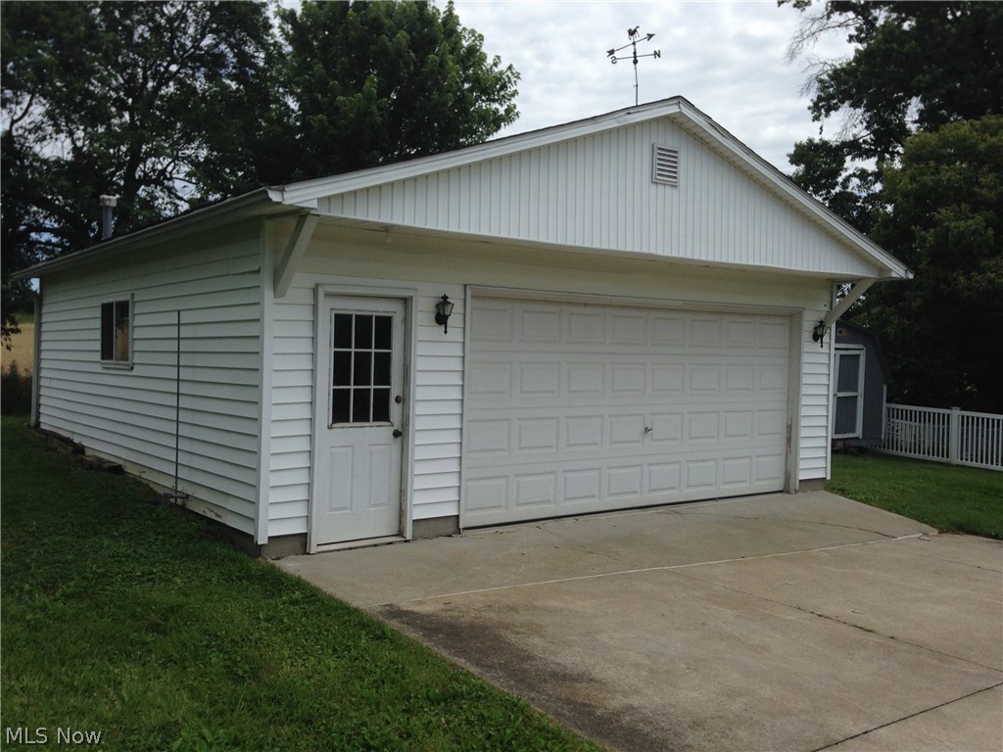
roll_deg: -1.9
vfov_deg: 42.9
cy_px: 376
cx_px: 502
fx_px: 956
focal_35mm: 33
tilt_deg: +0.6
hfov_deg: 55.4
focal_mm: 4.12
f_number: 2.4
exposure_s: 1/2169
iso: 50
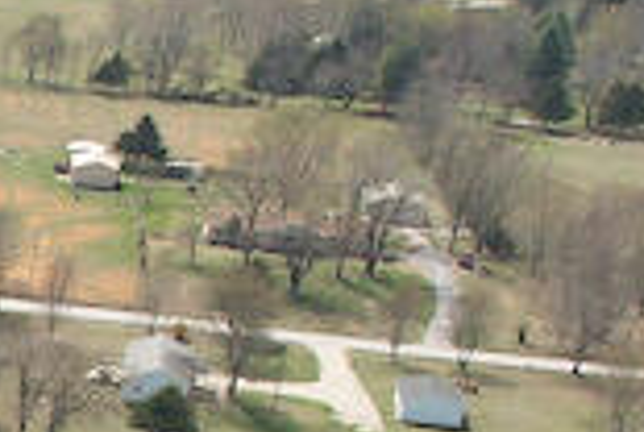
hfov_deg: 9.6
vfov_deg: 7.5
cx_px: -1242
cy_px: 1109
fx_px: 3047
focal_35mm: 170
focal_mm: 8.38
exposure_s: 1/1500
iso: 140
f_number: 2.8
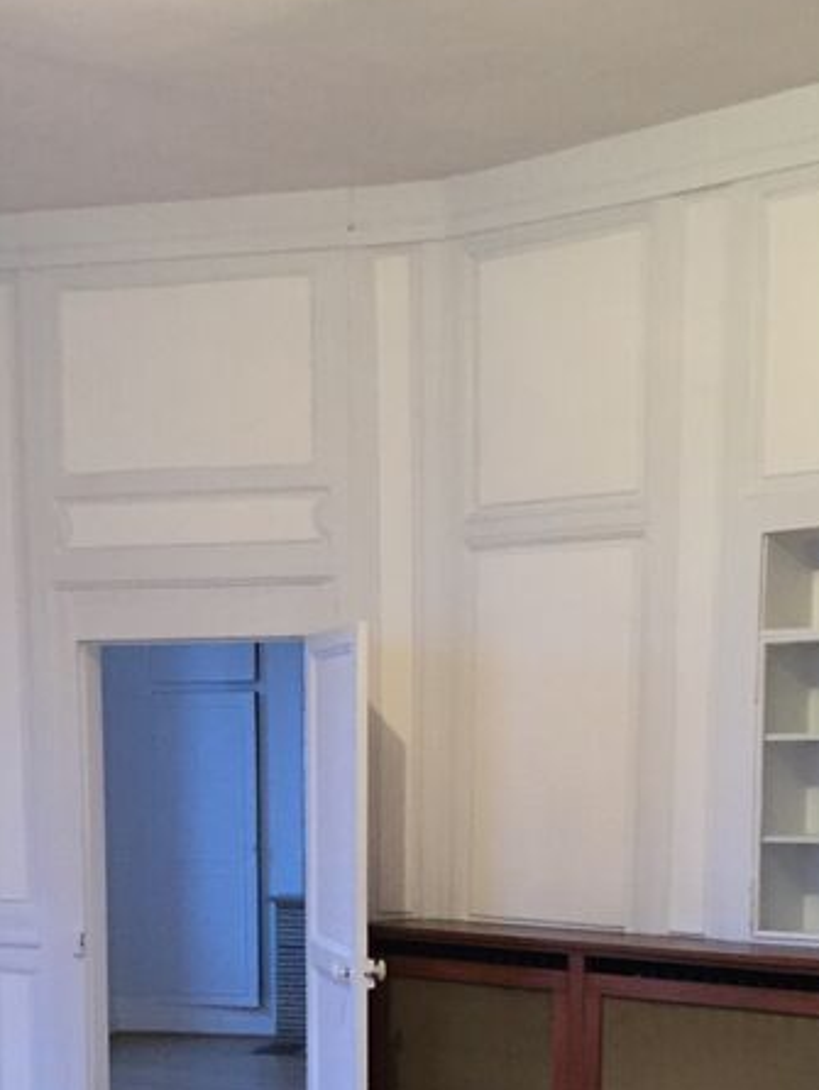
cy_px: 1073
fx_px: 2049
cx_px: 364
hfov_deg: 22.6
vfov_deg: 28.1
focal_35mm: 65
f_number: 2.2
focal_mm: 4.15
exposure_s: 1/17
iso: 500
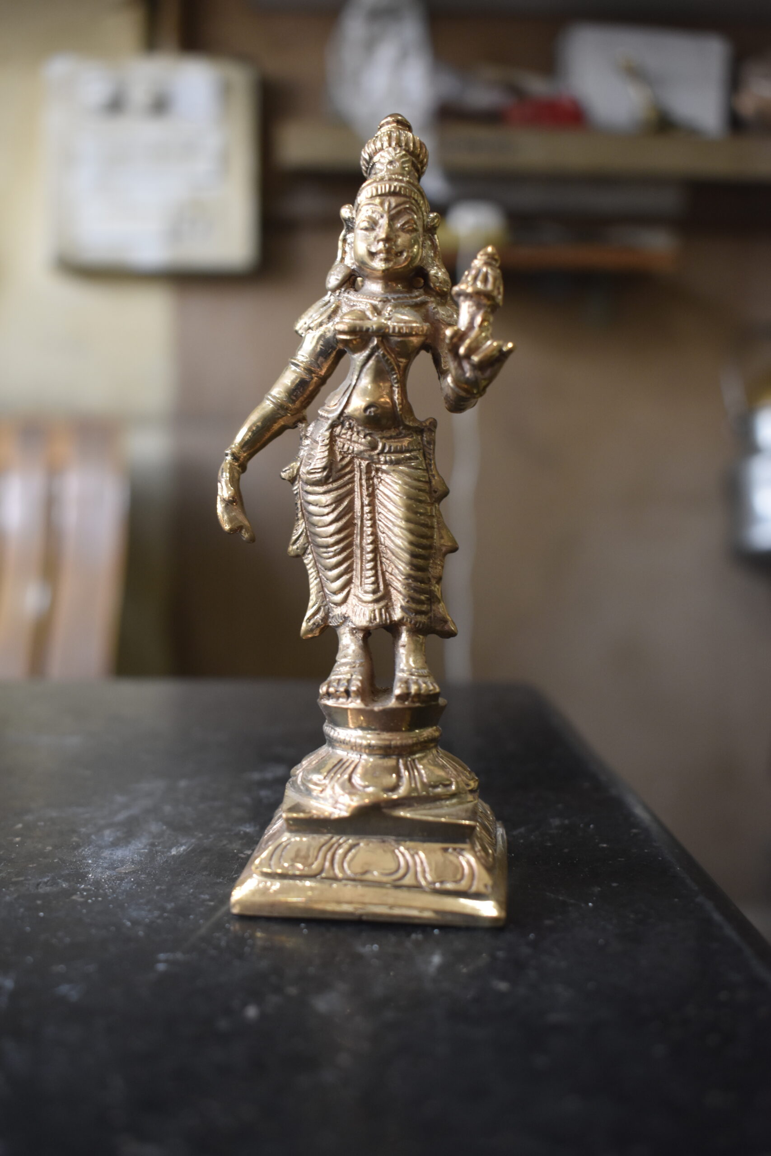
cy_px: 578
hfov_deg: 36.9
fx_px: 1156
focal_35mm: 36
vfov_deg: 53.1
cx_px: 386
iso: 900
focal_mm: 24
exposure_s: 1/60
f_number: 4
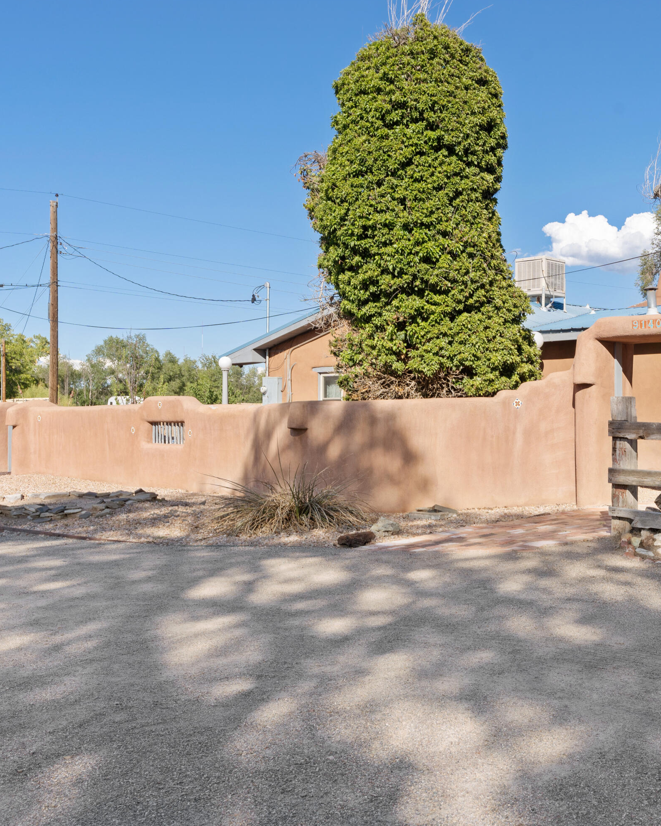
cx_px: 537
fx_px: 978
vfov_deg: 45.8
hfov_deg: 36.0
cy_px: 410
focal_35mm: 40
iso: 320
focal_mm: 28
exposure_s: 1/160
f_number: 9
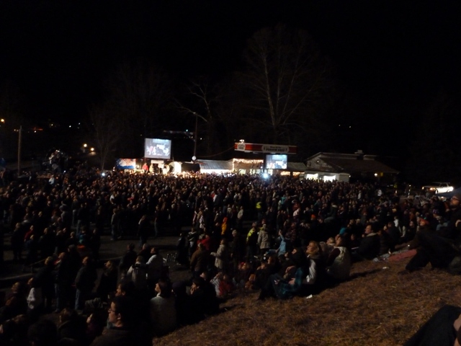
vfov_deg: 54.9
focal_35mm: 25
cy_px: 173
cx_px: 230
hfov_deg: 69.4
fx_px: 333
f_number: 3.3
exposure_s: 1/3.2
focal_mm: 4.1
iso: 800
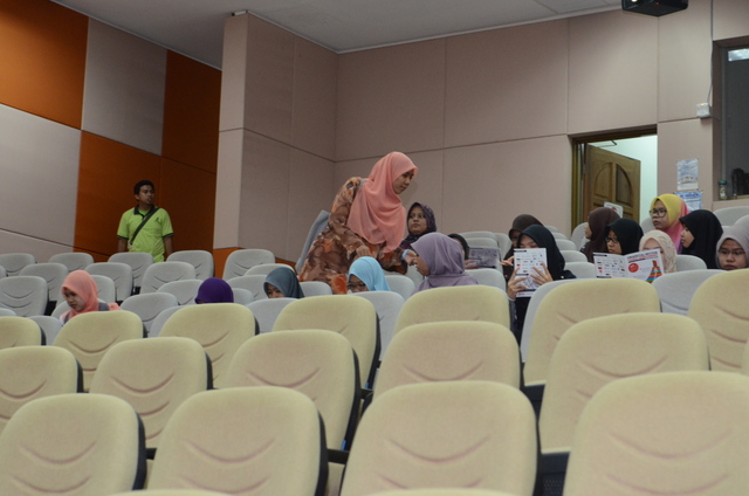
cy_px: 248
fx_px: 1713
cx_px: 374
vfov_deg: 16.5
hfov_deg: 24.7
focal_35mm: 82
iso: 1600
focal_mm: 55
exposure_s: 1/60
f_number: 5
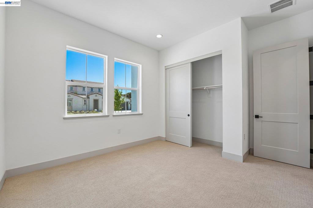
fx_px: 122
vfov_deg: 81.2
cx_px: 156
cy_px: 104
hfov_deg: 104.3
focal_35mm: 14
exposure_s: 1/60
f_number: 8
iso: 640
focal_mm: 14
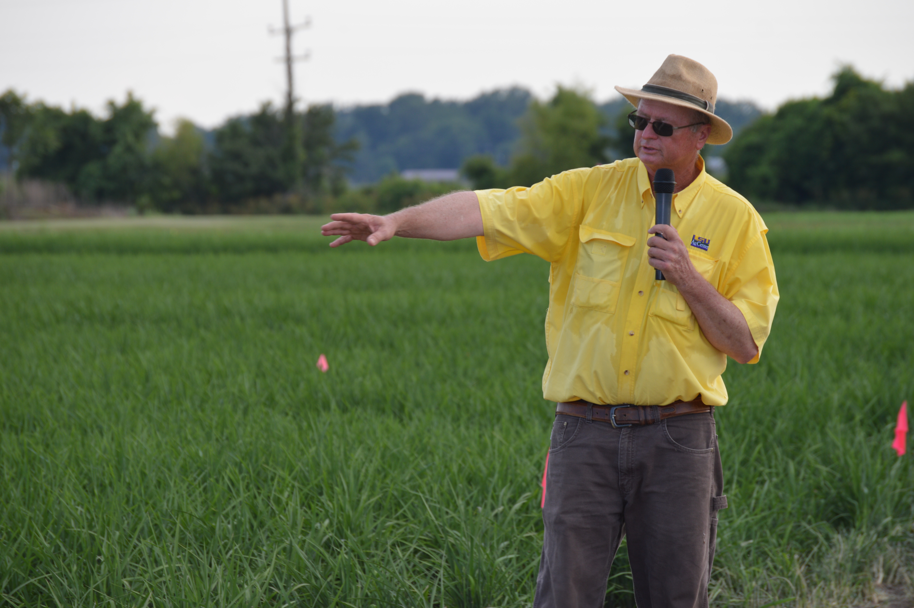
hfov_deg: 10.2
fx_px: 5137
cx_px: 457
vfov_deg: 6.8
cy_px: 304
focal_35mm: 202
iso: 110
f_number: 5.6
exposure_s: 1/125
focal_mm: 135
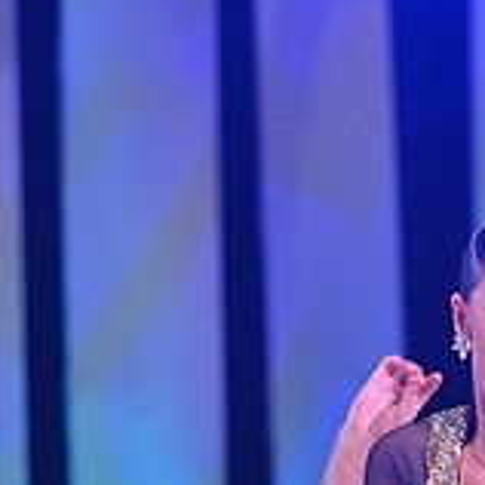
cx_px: 471
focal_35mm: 421
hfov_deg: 4.2
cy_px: 878
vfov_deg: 4.1
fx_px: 6673
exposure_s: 1/400
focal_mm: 135
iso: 4000
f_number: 5
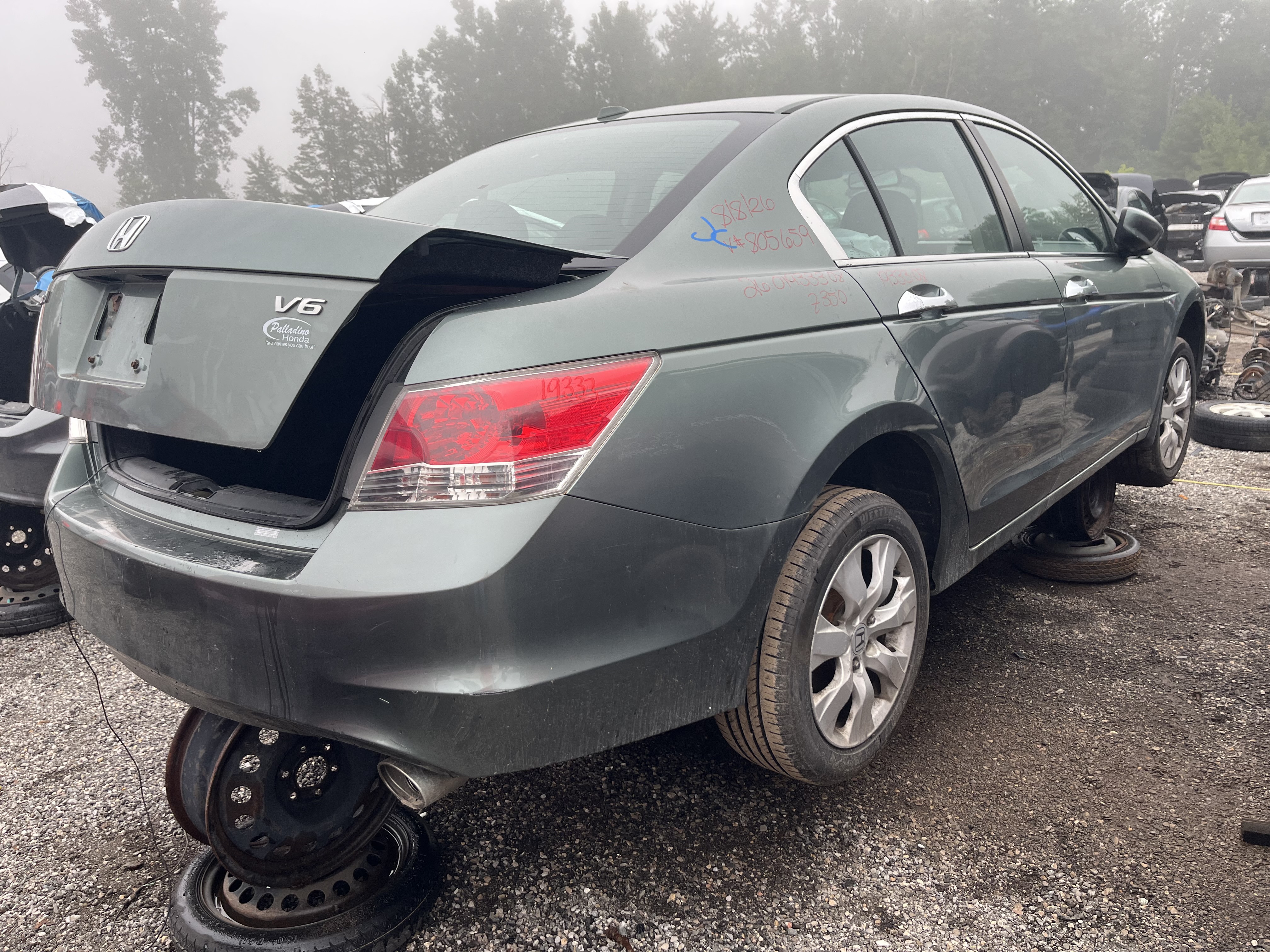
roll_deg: +3.0
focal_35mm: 26
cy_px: 476
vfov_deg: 53.1
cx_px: 635
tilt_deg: -14.9
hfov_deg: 67.3
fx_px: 954
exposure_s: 1/285
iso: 40
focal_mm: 5.1
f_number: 1.6
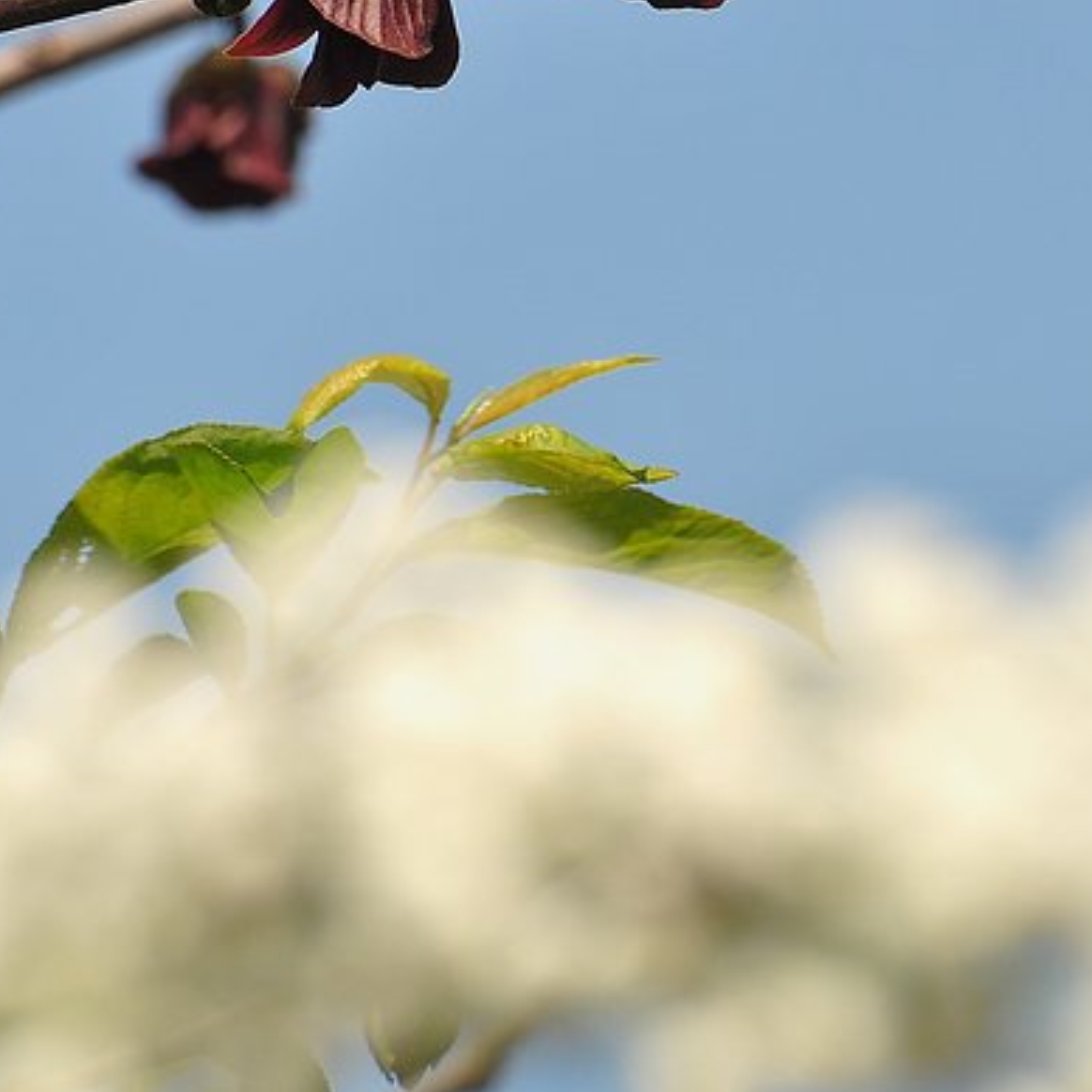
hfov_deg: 3.2
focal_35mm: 555
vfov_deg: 3.2
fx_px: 19812
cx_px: 612
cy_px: -68
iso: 100
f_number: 6.3
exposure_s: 1/400
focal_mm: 165
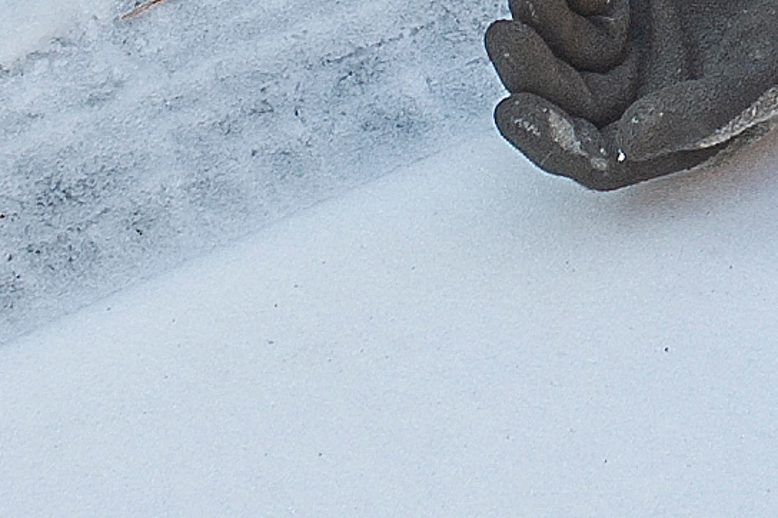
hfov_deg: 7.5
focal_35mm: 274
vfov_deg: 4.8
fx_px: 5918
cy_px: -821
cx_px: 925
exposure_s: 1/60
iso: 200
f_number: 9.5
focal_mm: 35
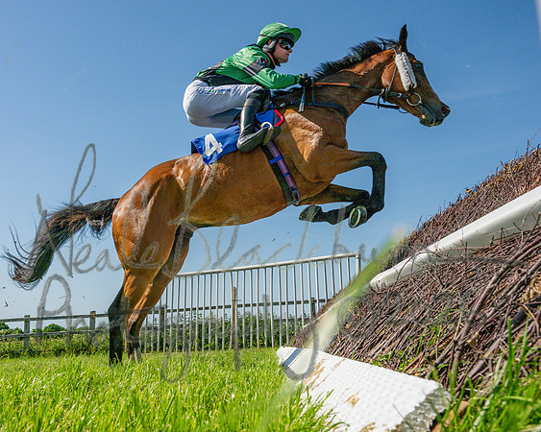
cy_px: 235
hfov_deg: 57.9
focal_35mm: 30
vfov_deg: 48.7
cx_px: 184
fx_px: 478
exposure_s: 1/2000
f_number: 9
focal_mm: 24
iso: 400
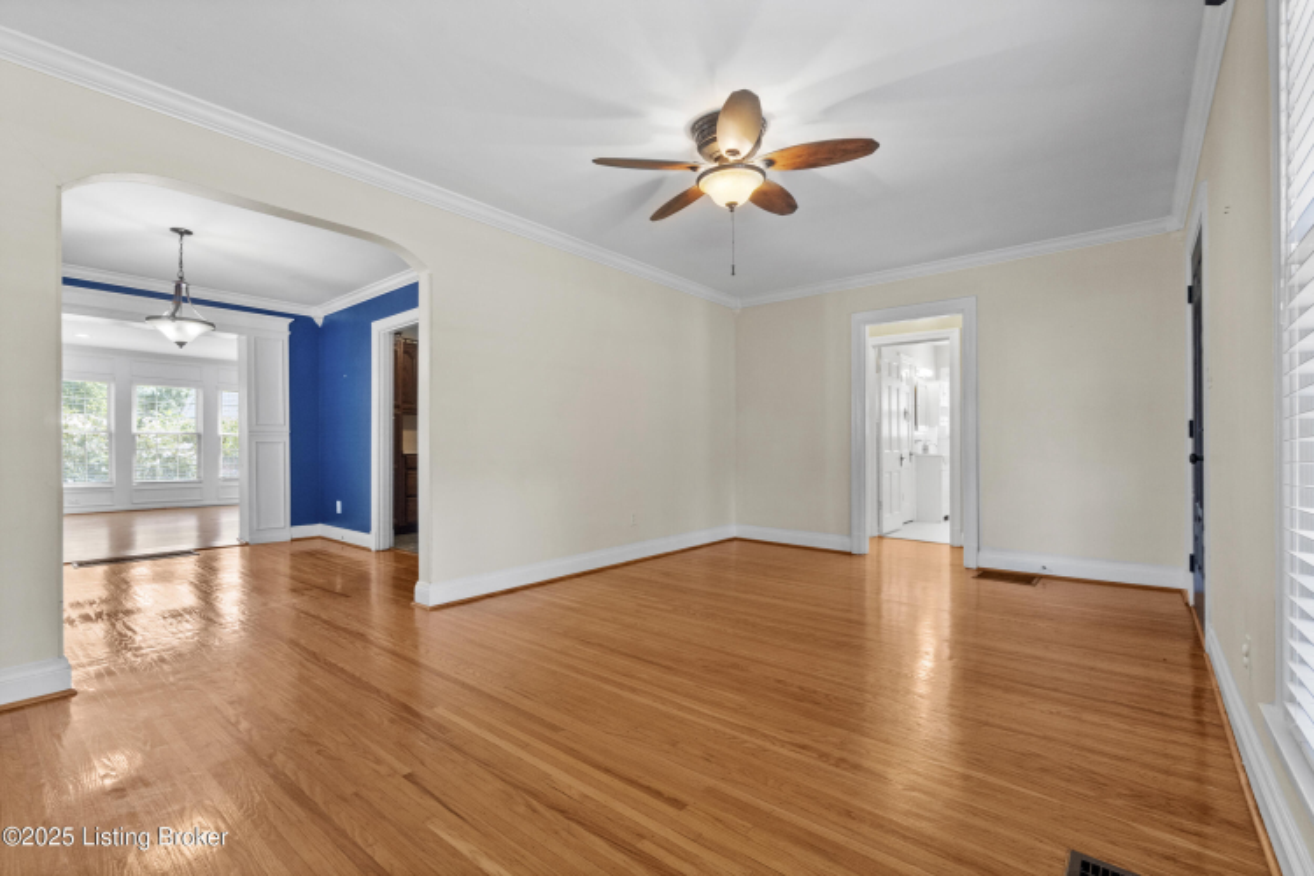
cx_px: 657
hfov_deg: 100.4
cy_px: 438
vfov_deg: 77.3
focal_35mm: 15
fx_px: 547
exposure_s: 1/10
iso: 400
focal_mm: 10
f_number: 8
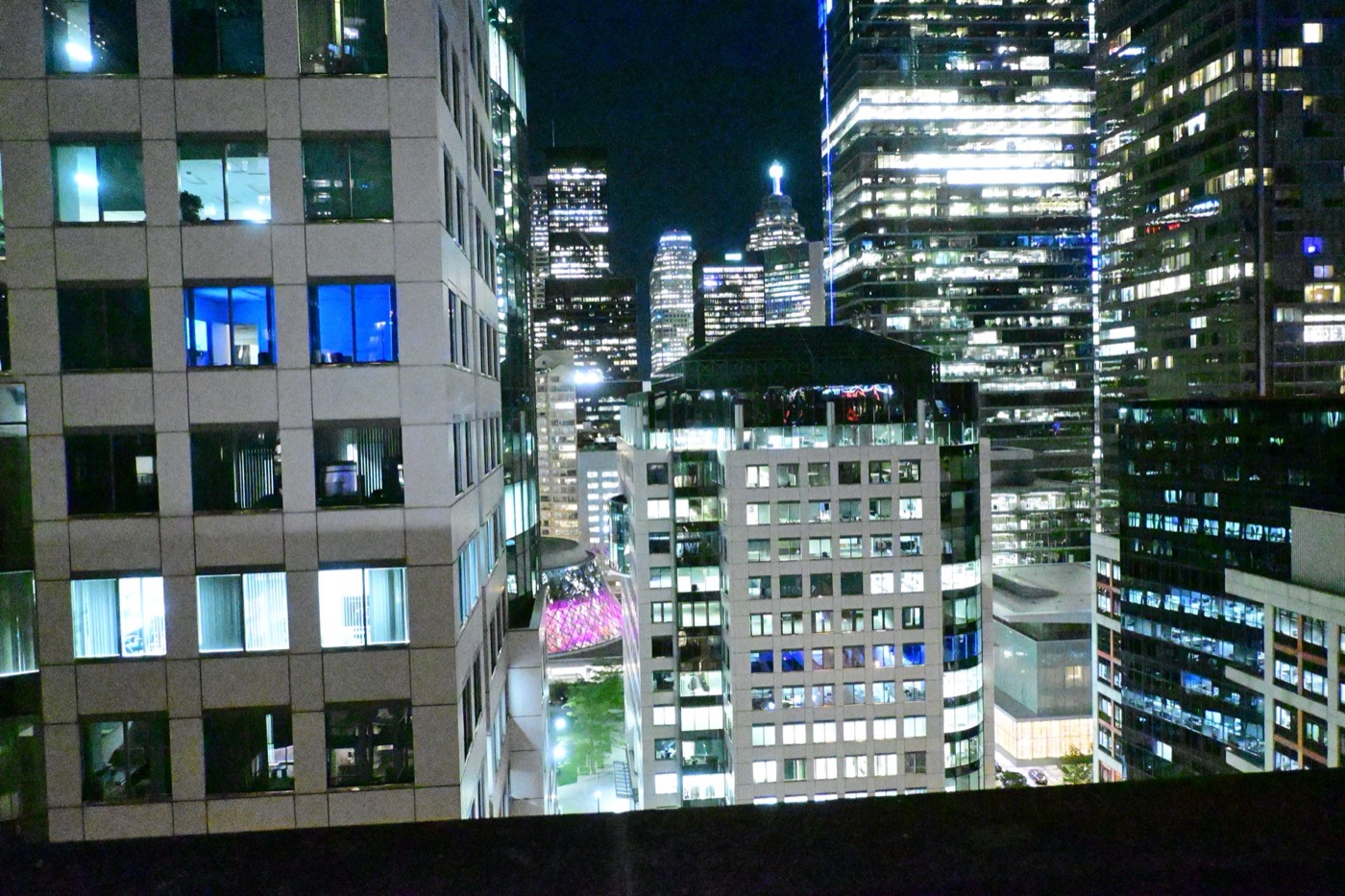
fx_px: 1093
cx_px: 672
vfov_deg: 44.6
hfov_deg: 63.2
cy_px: 448
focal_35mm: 29
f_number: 3.8
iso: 64000
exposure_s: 1/80
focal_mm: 19.5
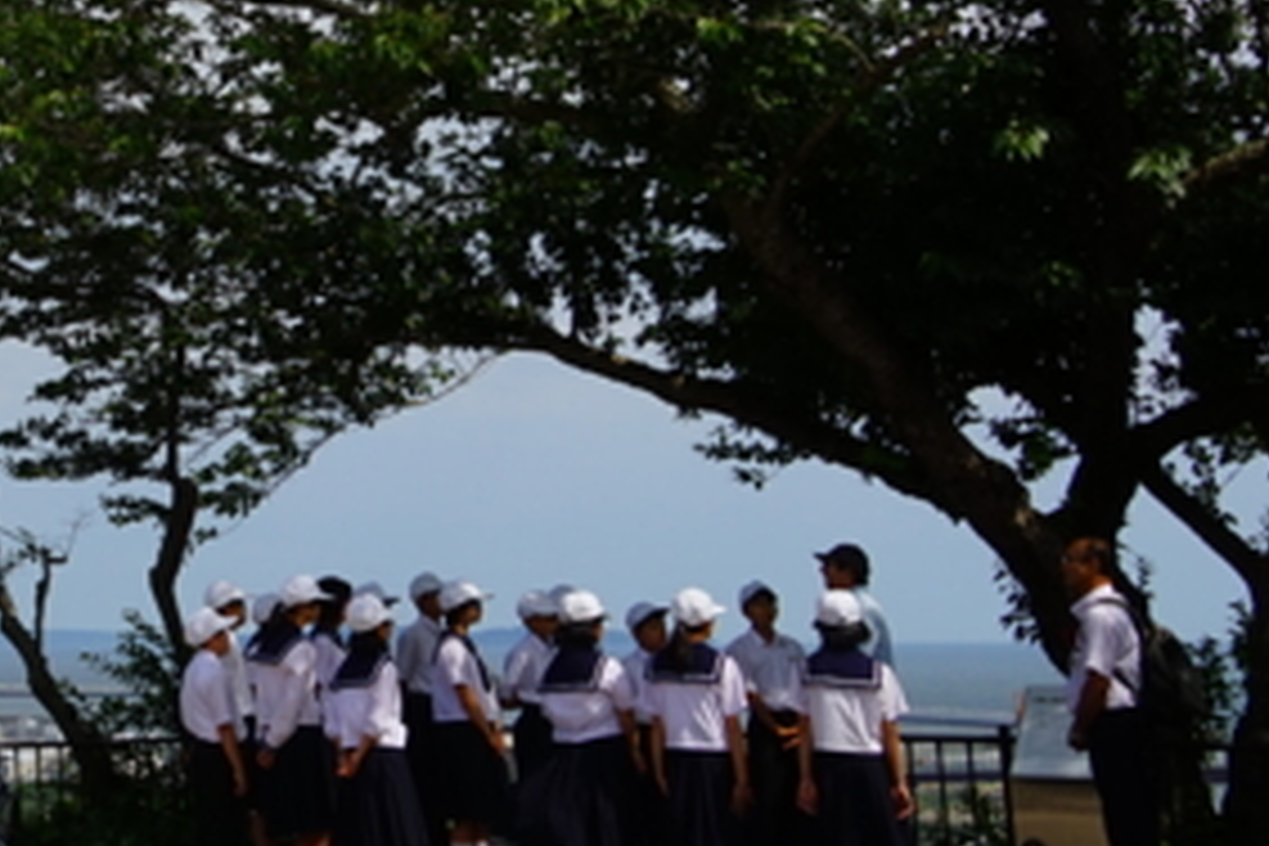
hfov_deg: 21.2
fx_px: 2996
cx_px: -468
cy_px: -61
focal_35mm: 85
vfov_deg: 15.7
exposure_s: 1/250
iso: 100
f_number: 11
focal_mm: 20
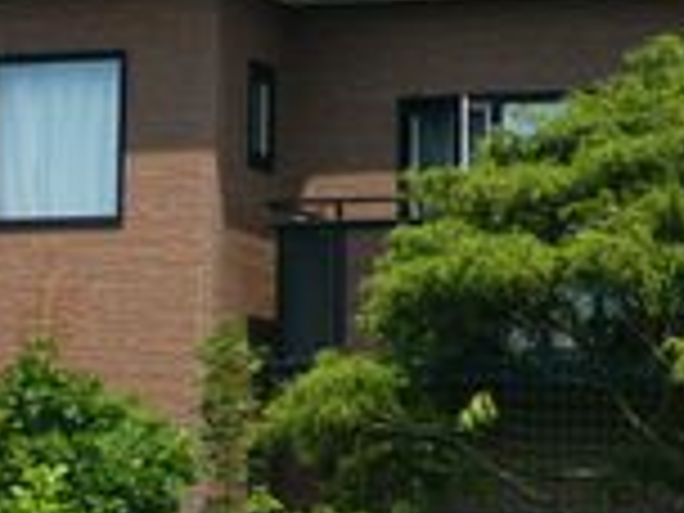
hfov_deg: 9.5
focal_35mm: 208
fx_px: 4110
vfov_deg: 7.1
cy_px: -68
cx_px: 212
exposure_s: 1/320
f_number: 4.3
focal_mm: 13.1
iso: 50
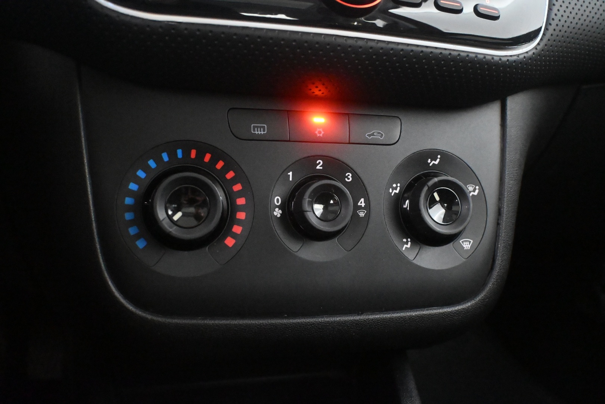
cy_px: 202
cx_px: 302
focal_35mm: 34
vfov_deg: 39.1
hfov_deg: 56.1
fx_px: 567
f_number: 4
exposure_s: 1/40
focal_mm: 22.5
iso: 12800
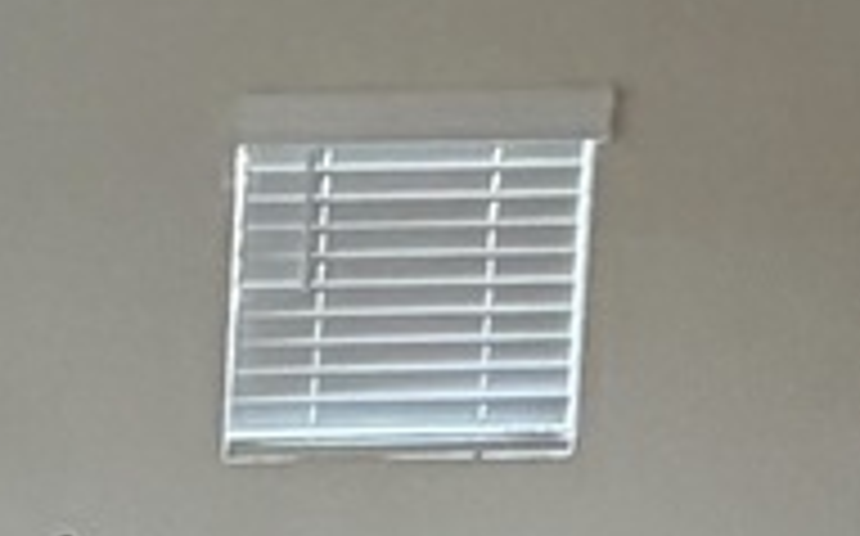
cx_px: -653
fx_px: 2623
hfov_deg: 16.0
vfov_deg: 10.4
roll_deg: +1.5
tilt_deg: -7.7
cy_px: 1171
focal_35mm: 112
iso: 320
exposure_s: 1/120
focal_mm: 2.22
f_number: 2.2
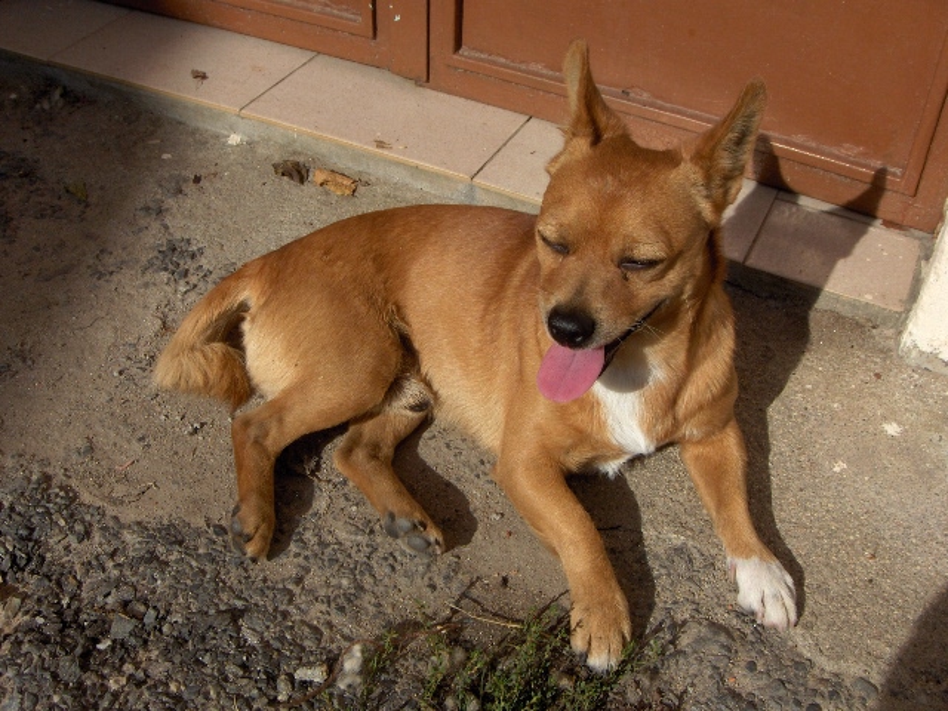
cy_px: 356
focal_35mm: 39
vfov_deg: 36.8
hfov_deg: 47.9
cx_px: 474
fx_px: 1068
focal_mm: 8
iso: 100
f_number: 4.8
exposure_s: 1/1124
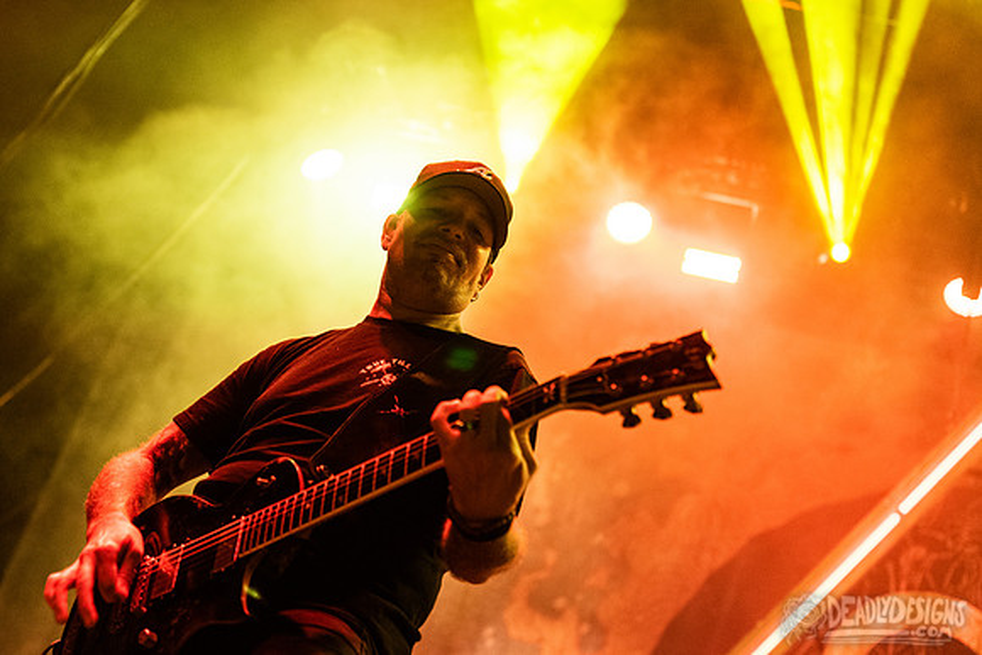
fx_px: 1555
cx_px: 422
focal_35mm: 57
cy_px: 282
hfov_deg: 35.0
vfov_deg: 23.8
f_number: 3.2
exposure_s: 1/320
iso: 3200
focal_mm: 50
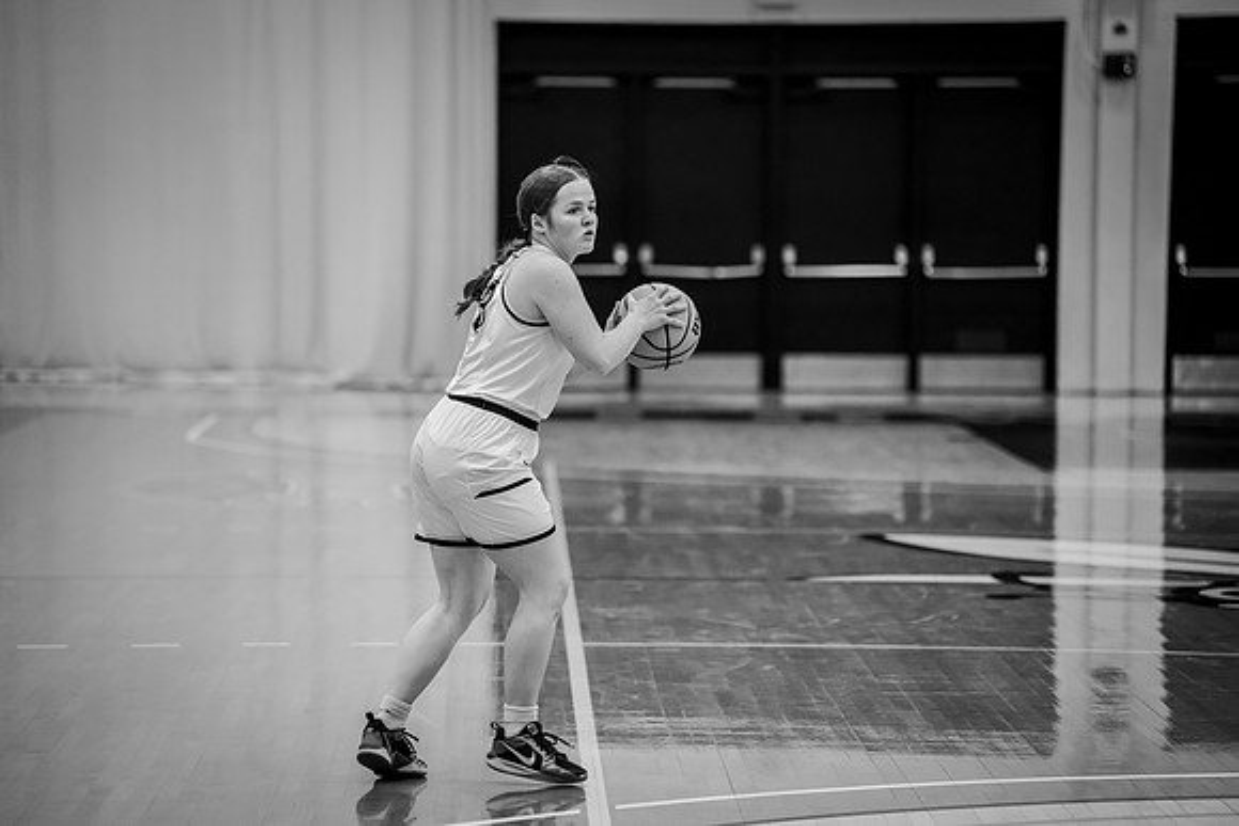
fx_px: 5563
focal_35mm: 162
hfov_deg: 12.7
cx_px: 620
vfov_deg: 8.5
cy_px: 413
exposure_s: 1/640
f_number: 2.8
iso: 2000
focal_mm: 150
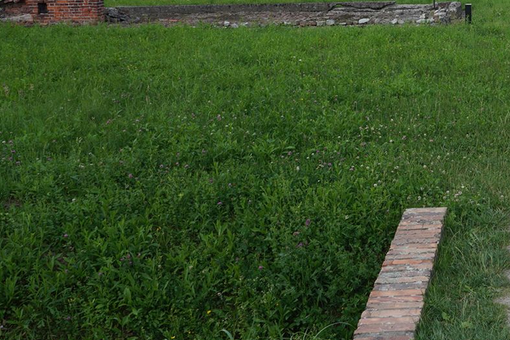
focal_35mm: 61
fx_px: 864
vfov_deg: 22.0
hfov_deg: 29.8
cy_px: 66
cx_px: 550
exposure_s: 1/100
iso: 100
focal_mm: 24
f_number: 11
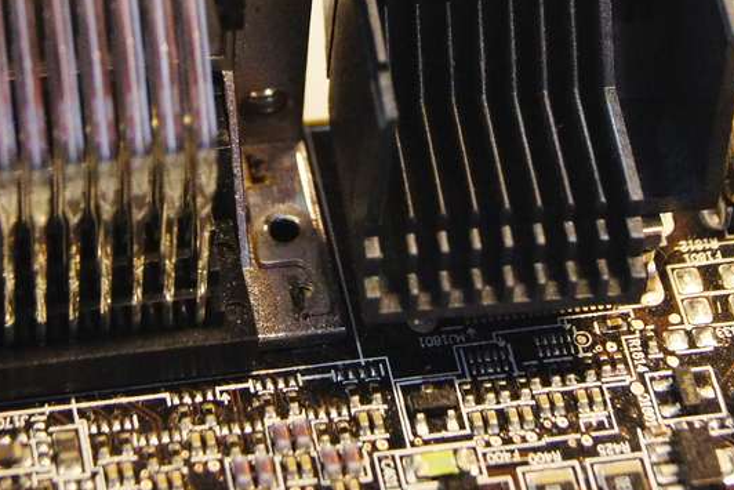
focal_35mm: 169
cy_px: -8
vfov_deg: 8.1
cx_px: 345
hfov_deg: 12.2
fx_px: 3446
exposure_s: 1/50
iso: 1600
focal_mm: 50
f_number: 7.1
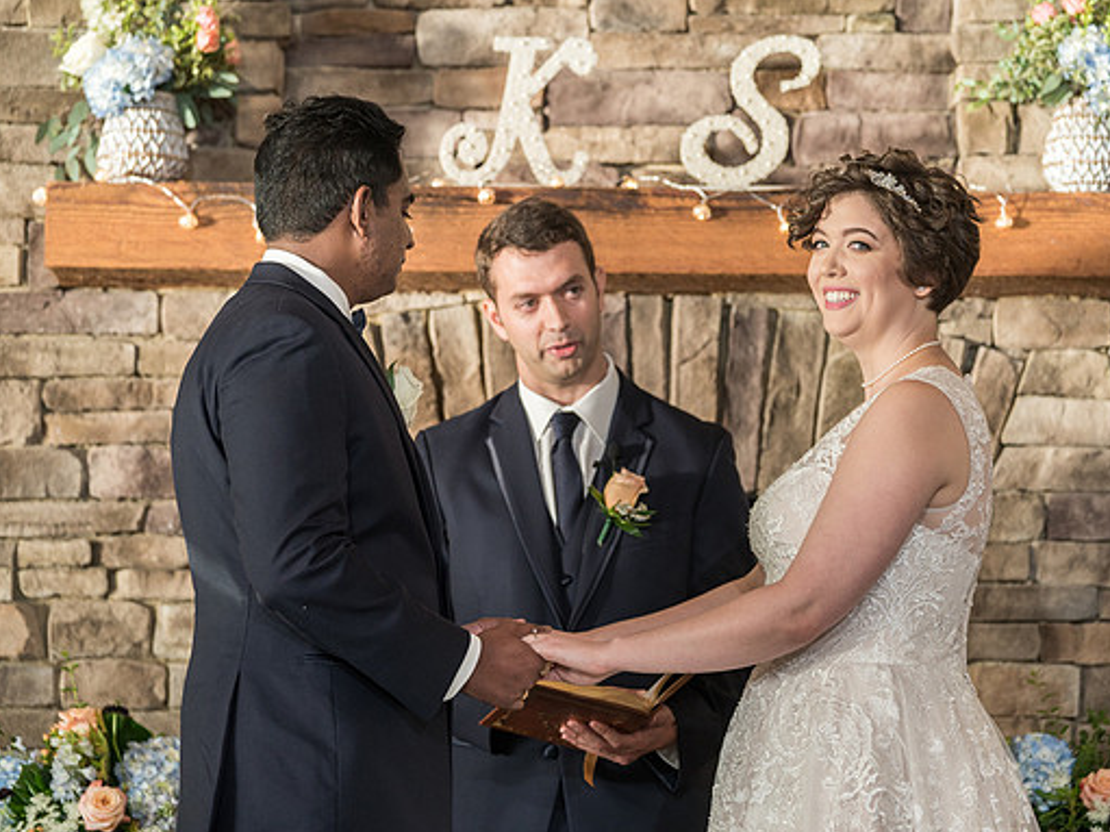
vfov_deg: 11.2
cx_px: 604
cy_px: 418
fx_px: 4232
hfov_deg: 14.9
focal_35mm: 132
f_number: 4
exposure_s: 1/200
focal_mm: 120
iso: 1000
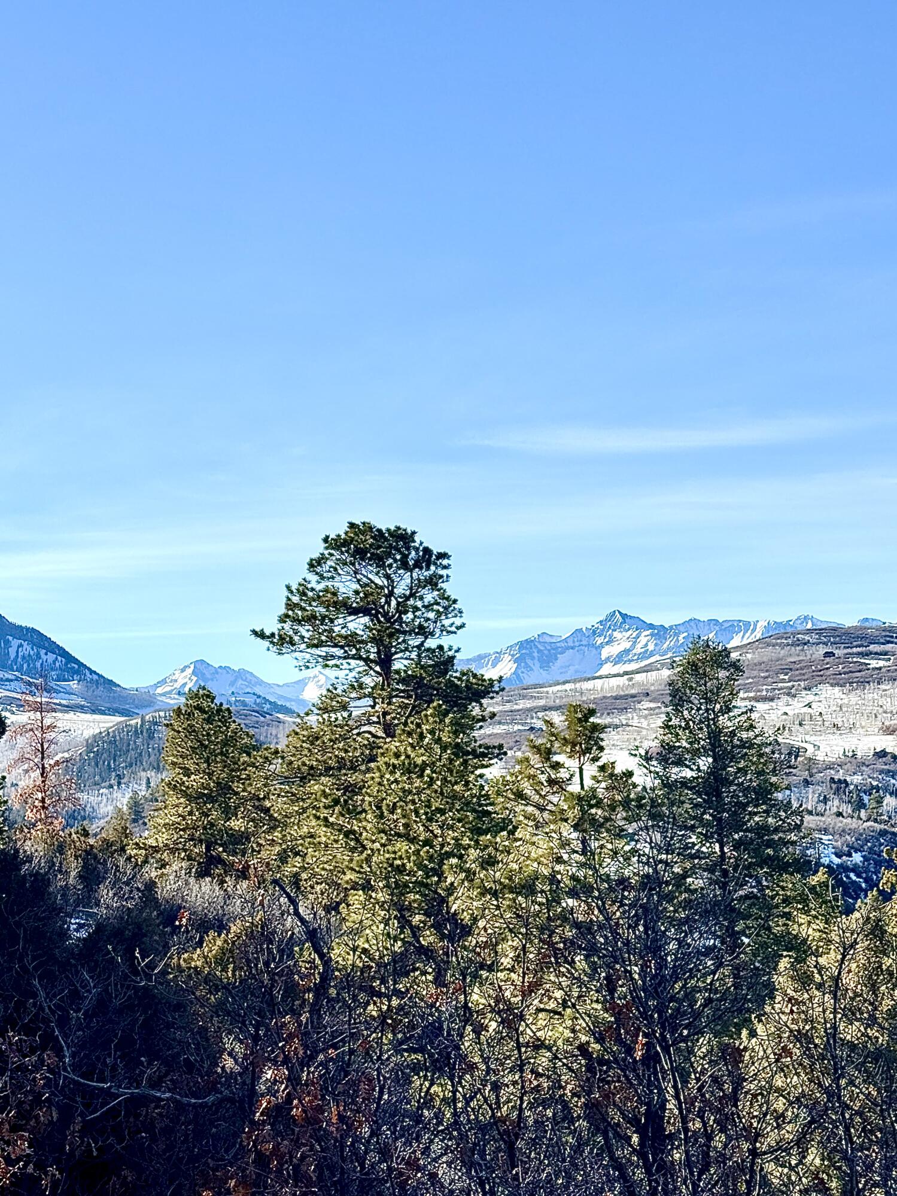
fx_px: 1659
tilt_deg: +2.8
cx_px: 448
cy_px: 598
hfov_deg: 30.3
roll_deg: +1.0
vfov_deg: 39.7
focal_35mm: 48
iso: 80
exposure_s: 1/5208
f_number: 1.78
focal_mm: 6.76
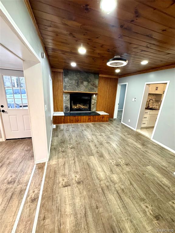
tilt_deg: -17.1
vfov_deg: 102.1
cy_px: 116
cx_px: 88
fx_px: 94
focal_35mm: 14
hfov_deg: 85.7
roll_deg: -3.7
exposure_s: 1/60
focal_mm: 2.22
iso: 250
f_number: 2.2
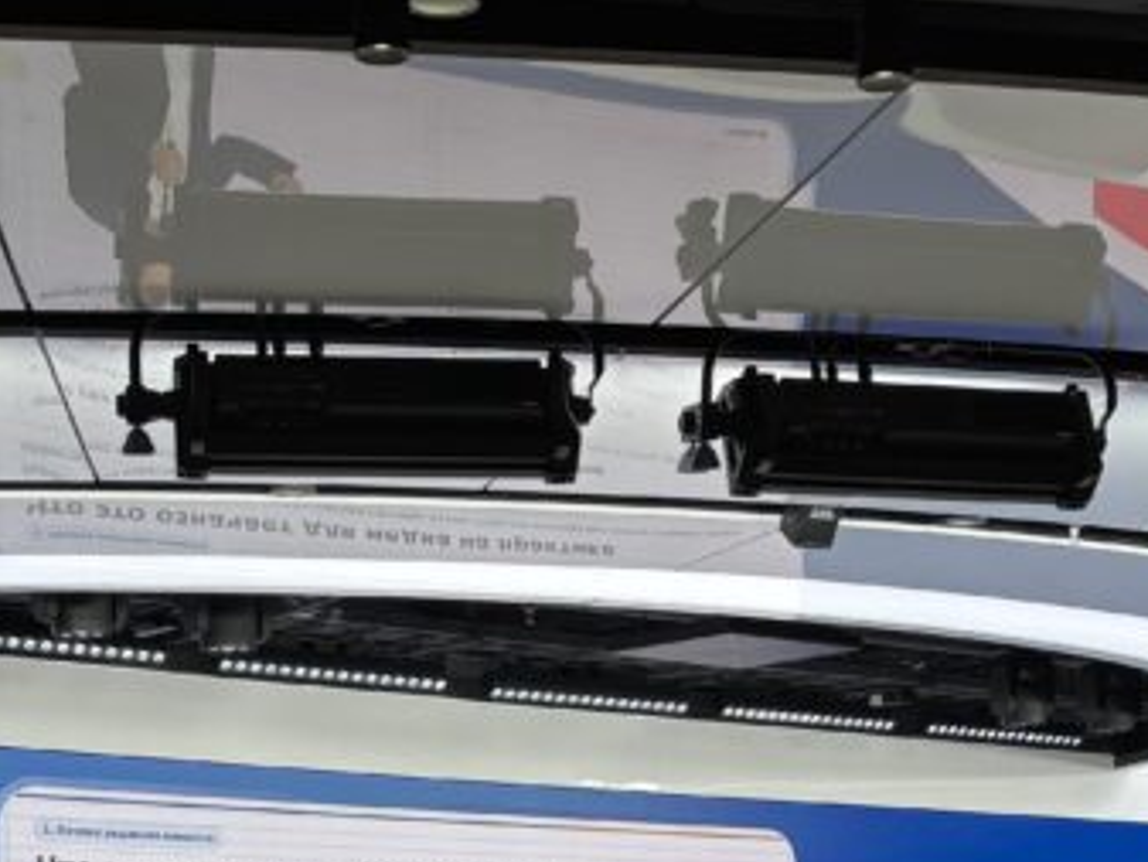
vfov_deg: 16.9
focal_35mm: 79
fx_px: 2621
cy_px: 1295
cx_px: 484
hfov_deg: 24.7
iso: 50
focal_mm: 5.96
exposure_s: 1/100
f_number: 1.6
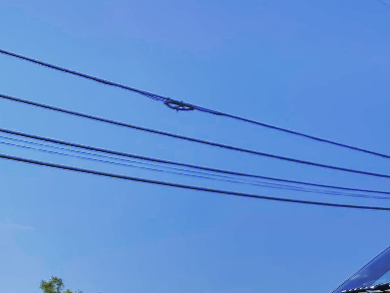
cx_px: 475
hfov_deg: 20.5
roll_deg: -1.1
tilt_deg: -1.9
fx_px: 1003
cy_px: 460
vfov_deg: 15.2
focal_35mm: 89
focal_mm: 4.25
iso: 32
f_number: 1.8
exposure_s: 1/5025
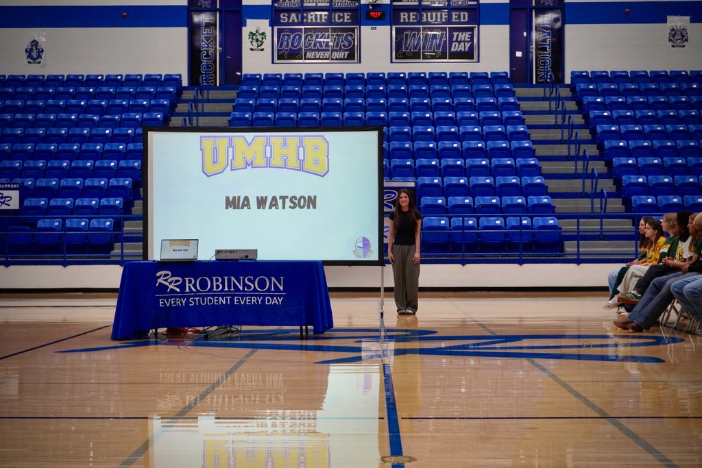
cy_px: 234
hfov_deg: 35.0
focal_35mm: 57
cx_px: 351
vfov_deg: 23.8
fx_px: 1112
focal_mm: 38
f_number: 5.6
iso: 1250
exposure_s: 1/160
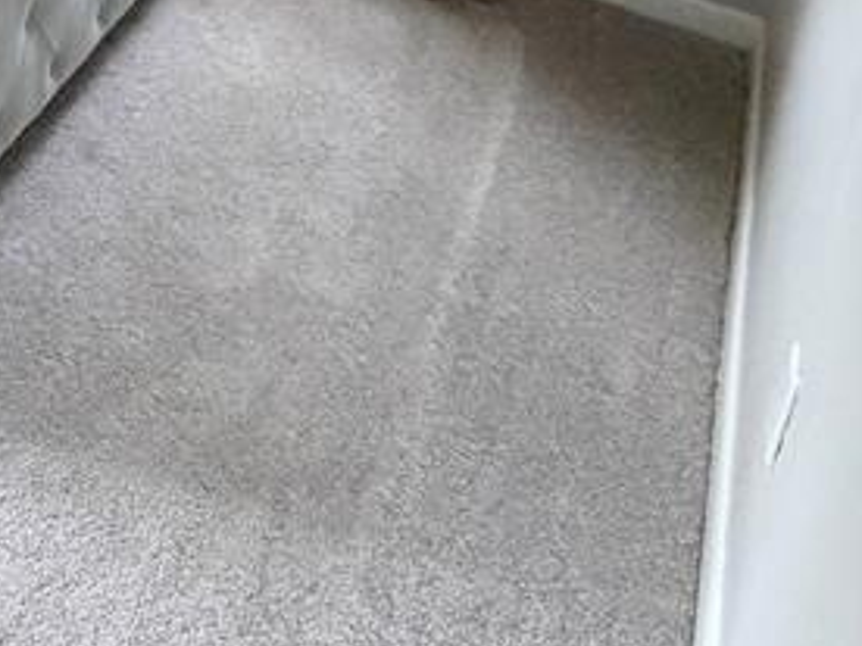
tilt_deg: -16.5
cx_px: -325
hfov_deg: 28.4
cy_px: -434
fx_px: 1295
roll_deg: -0.3
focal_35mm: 52
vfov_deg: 21.3
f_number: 2.2
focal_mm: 2.22
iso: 250
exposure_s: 1/121
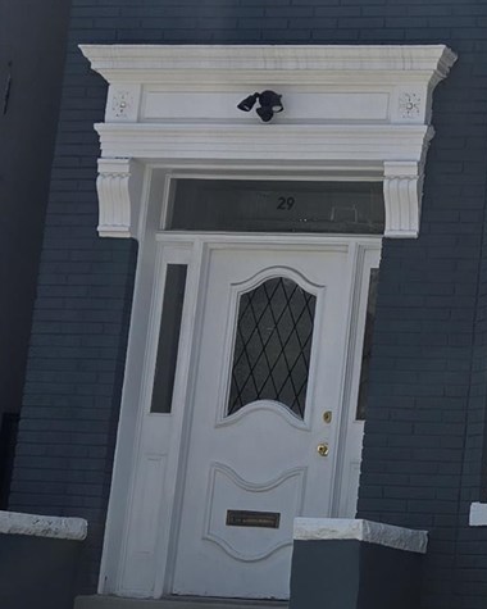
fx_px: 1964
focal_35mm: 109
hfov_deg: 13.4
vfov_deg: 17.6
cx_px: 707
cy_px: 181
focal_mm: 5.4
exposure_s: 1/2163
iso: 25
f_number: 1.8
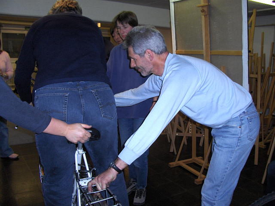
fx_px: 278
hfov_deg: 52.6
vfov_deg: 40.7
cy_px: 103
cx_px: 138
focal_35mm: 35
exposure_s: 1/60
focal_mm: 5.8
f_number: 2.6
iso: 100
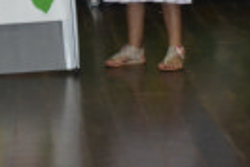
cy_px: -111
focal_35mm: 272
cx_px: 59
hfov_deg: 7.6
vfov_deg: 5.0
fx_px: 1889
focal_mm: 48
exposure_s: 1/60
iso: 3200
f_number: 4.8
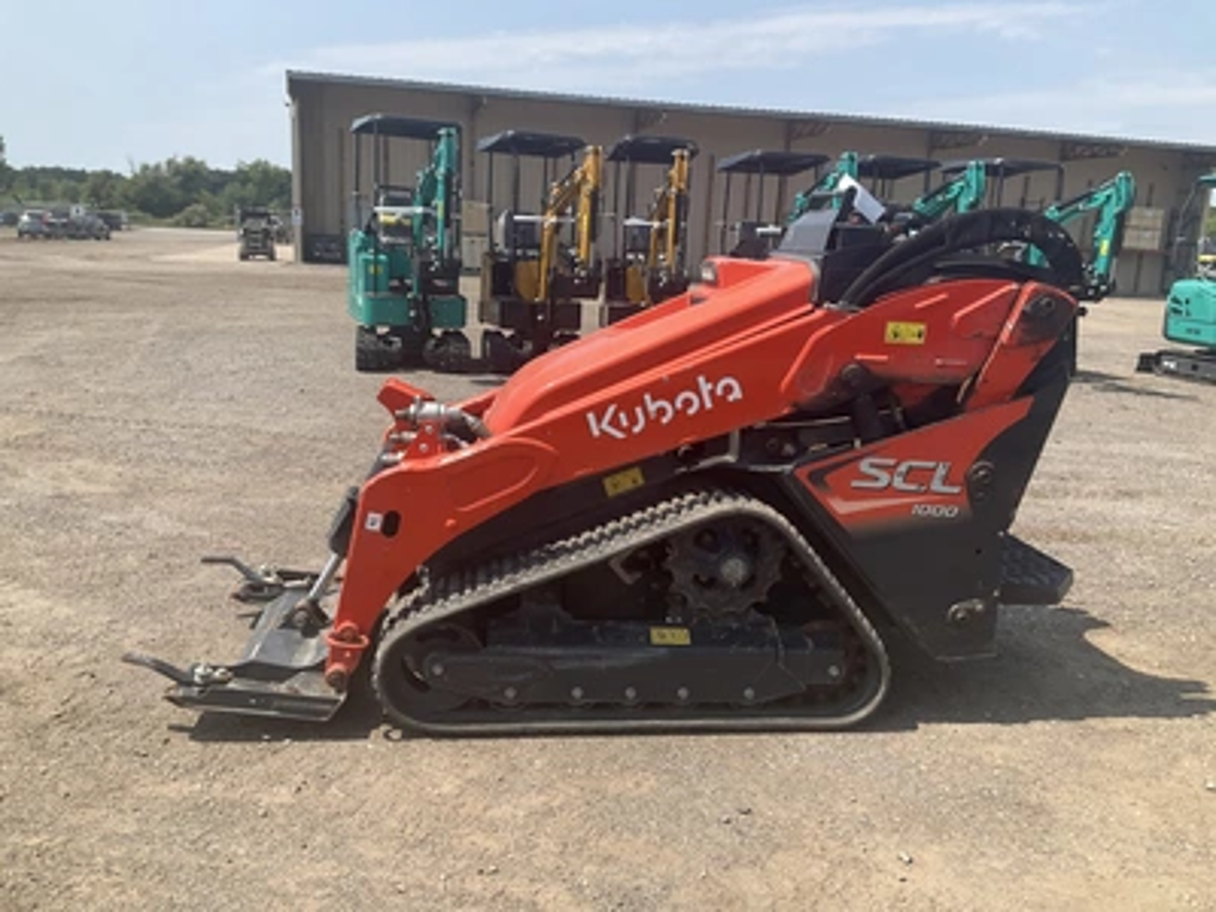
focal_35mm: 29
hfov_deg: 61.7
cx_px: 608
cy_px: 456
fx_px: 1019
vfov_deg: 48.2
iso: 25
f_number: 1.8
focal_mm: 3
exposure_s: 1/1451
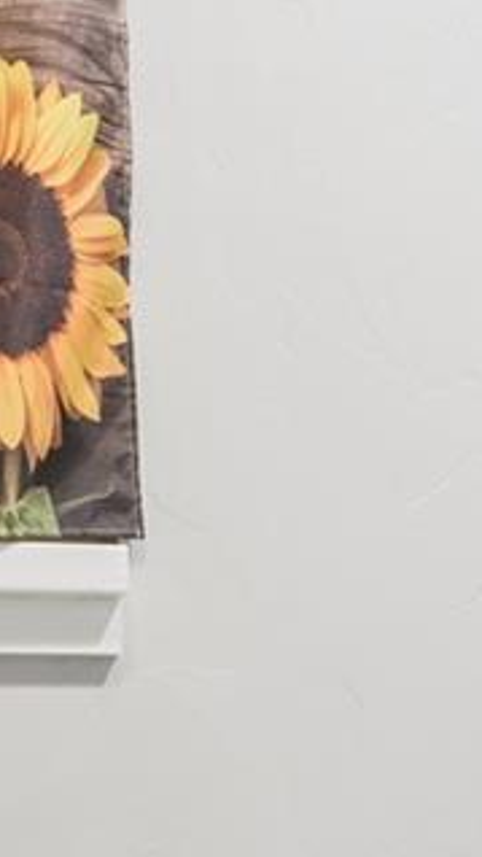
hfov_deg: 11.2
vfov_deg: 19.0
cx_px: 385
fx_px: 2453
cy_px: 953
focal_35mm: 108
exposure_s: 1/2
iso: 320
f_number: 7.1
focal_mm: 16
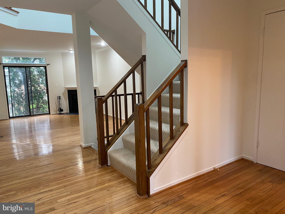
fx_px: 214
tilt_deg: -9.8
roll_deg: +2.6
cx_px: 142
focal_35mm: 26
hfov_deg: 67.3
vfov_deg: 53.1
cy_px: 107
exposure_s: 1/60
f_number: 1.8
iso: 200
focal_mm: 4.25
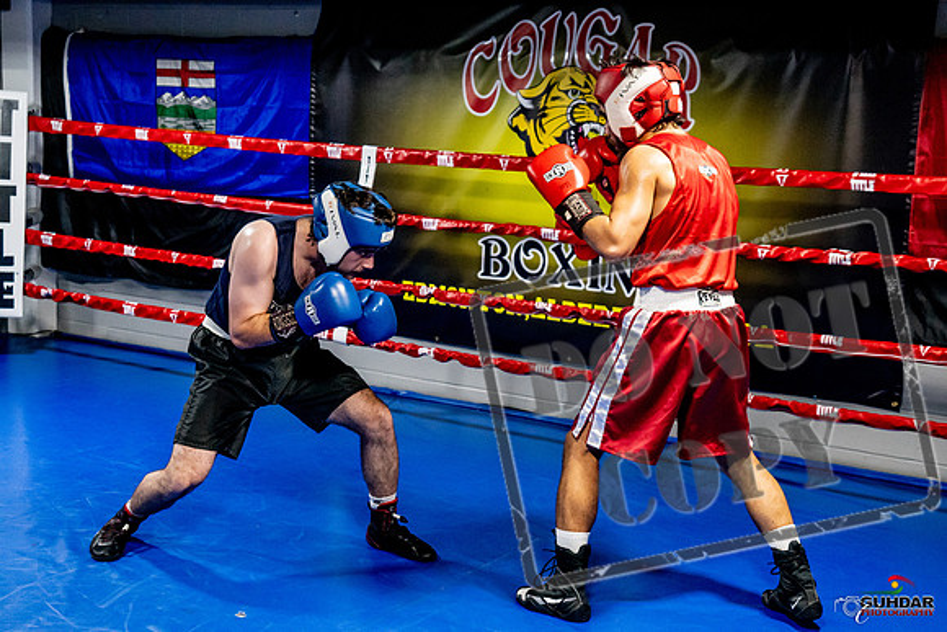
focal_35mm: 52
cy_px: 316
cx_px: 474
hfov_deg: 38.2
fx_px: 1368
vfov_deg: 26.0
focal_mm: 35
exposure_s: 1/800
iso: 5000
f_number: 2.8
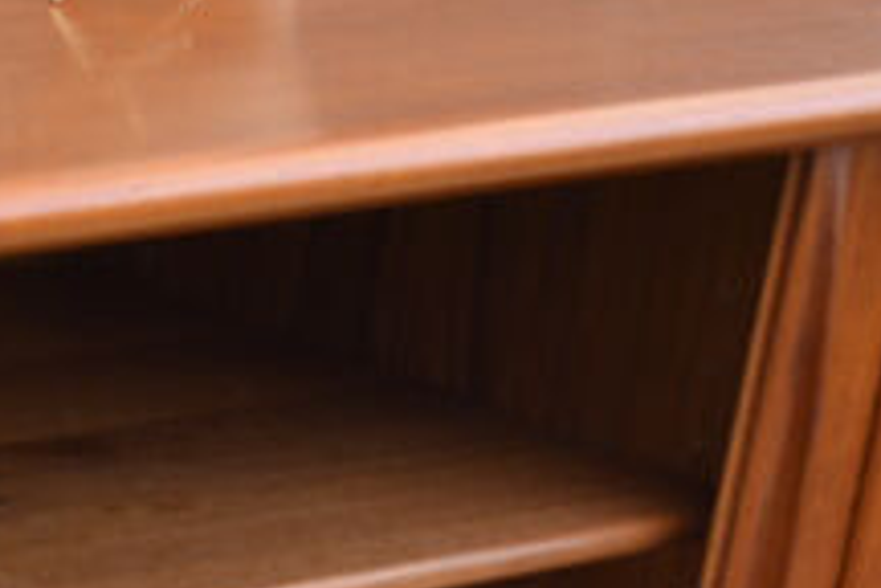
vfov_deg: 6.7
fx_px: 4894
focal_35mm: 200
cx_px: -889
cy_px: 1045
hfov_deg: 9.6
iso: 100
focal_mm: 32
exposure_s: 1/125
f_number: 4.5
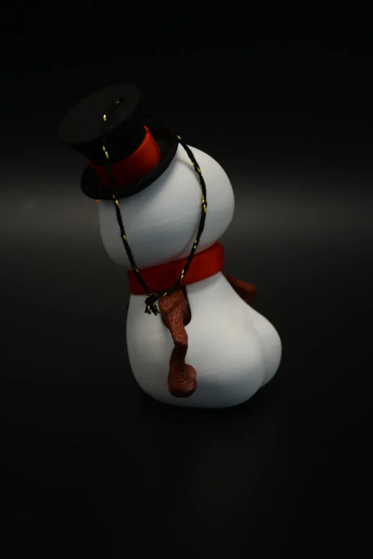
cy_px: 255
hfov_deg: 12.6
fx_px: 1692
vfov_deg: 18.7
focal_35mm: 109
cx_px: 176
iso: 400
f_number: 5.3
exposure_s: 1/80
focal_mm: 66
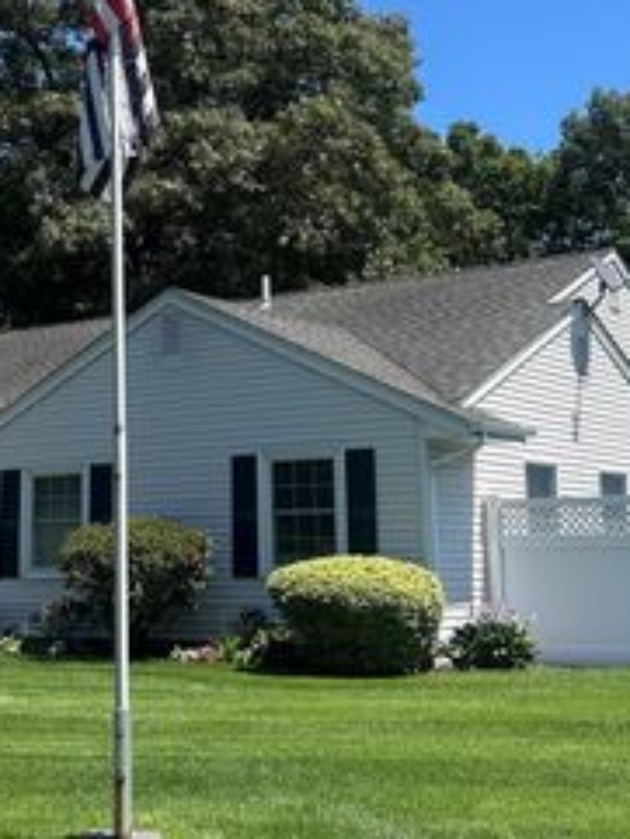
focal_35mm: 54
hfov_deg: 26.9
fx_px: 1309
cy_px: 232
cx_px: 216
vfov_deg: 34.9
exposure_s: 1/2695
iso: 50
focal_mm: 5.7
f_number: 1.5
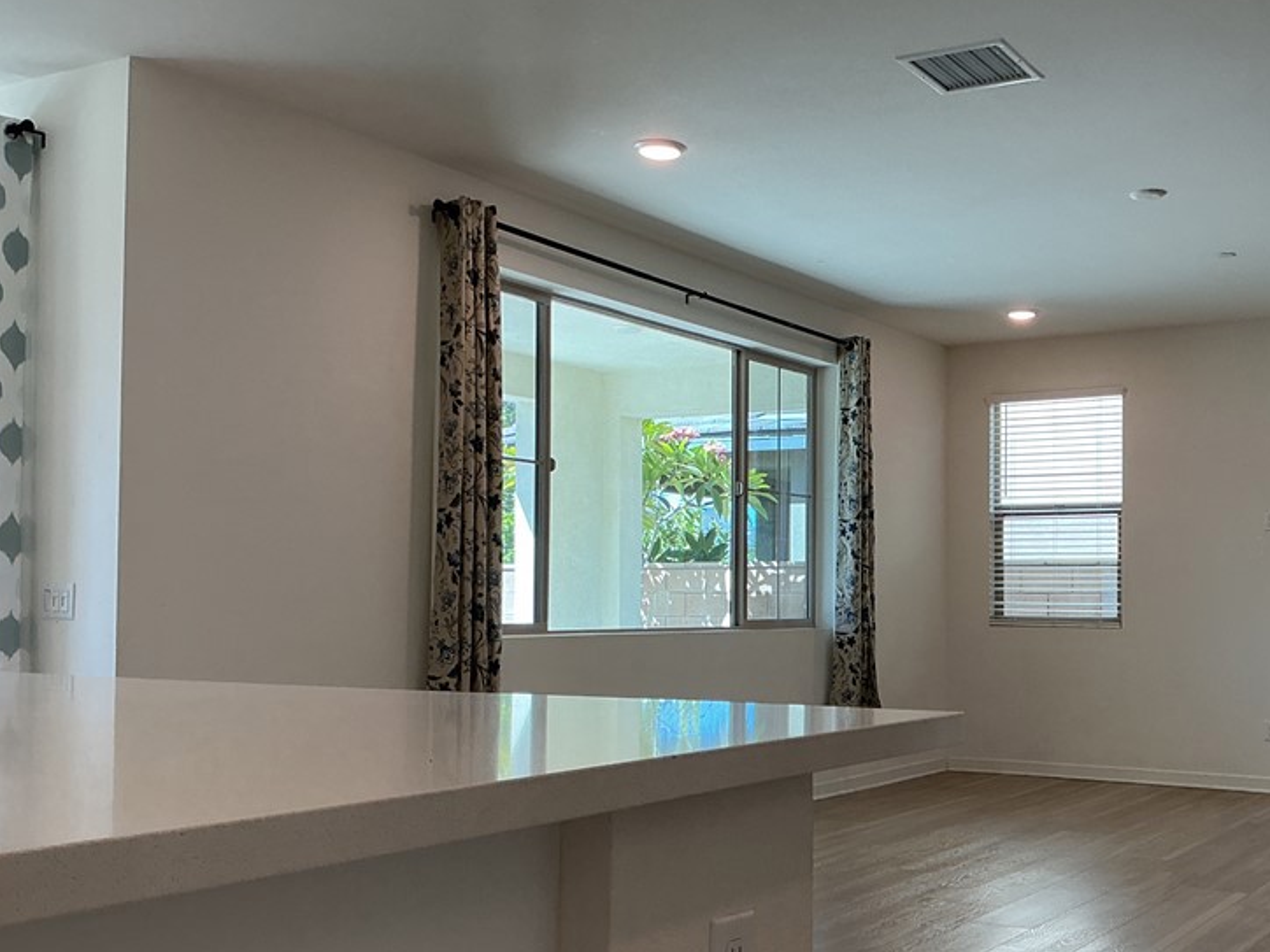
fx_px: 1504
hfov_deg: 44.8
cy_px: 565
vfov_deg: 35.0
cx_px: 884
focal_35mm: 41
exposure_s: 1/120
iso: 40
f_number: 1.8
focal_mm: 3
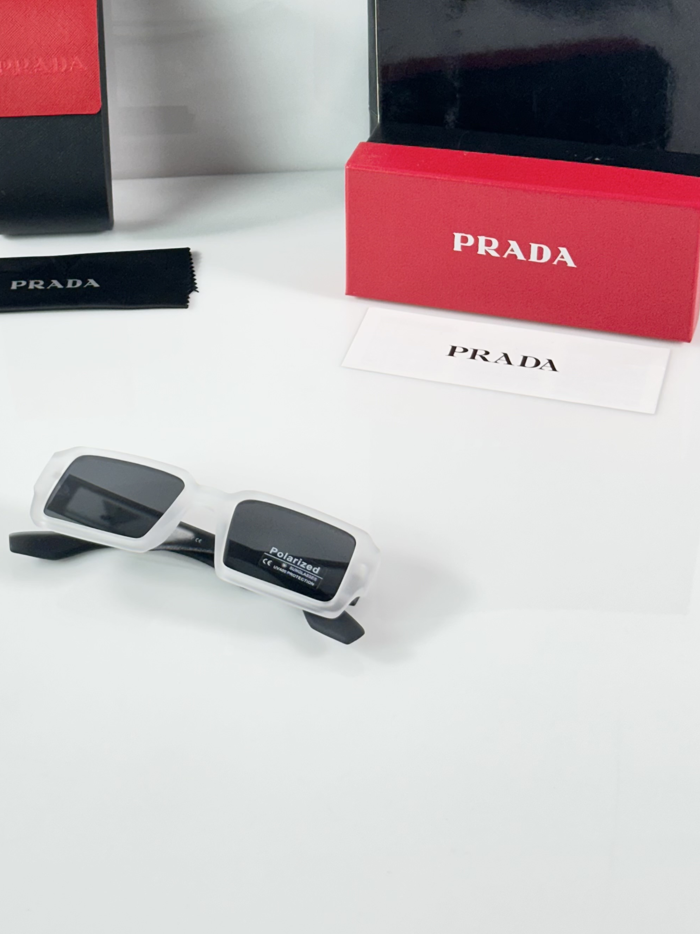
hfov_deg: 20.0
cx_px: 180
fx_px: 1968
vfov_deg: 26.3
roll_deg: +3.7
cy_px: 236
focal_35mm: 73
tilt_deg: -31.6
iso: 100
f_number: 1.78
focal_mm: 6.86
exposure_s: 1/100
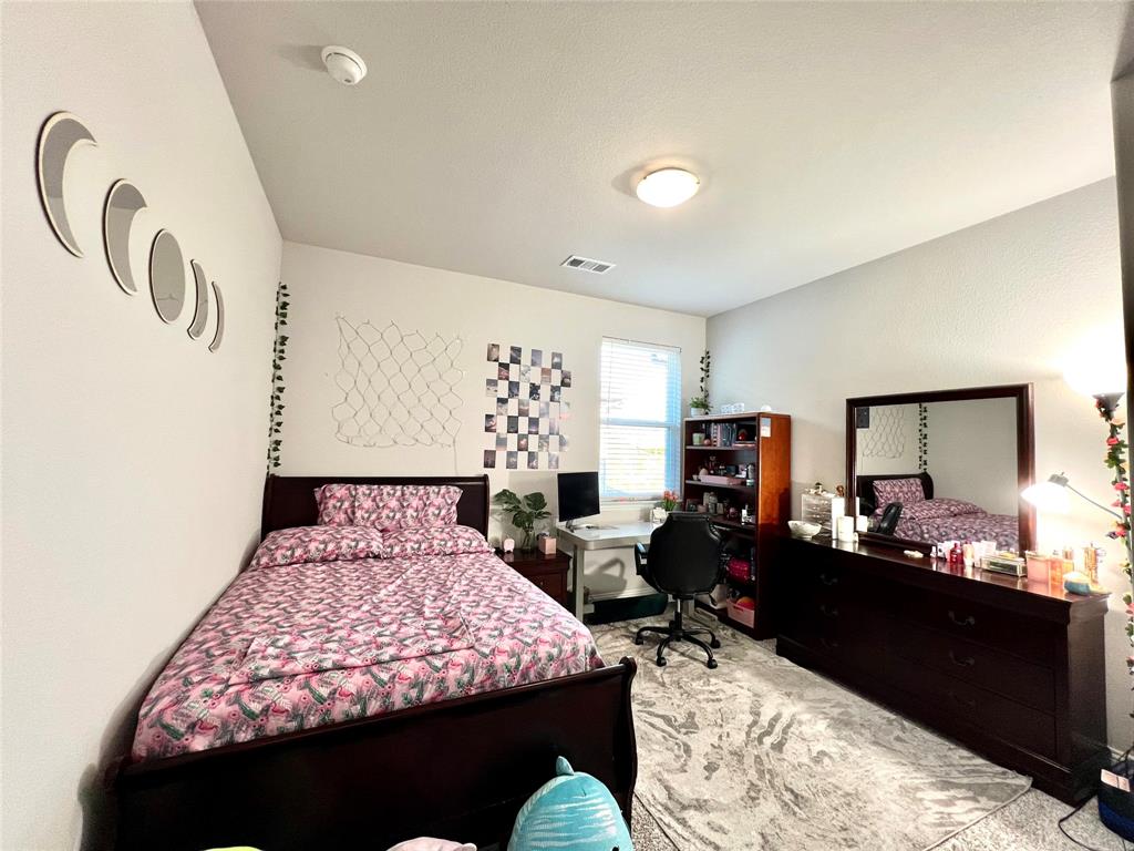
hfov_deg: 106.2
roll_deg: -1.6
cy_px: 426
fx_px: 426
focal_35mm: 13
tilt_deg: +2.9
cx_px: 567
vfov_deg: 89.9
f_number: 1.8
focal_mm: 1.57
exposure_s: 1/60
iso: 200
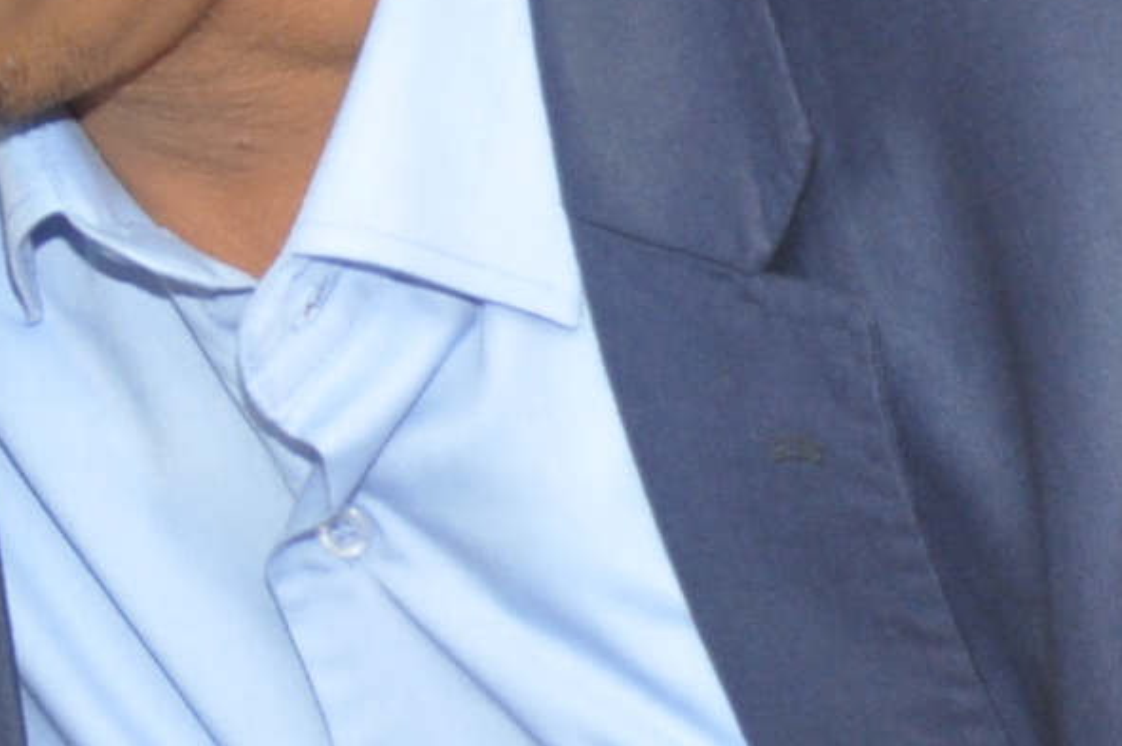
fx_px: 12705
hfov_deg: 4.9
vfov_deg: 3.4
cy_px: 359
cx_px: -1610
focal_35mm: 408
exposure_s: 1/60
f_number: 4.8
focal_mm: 50
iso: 400
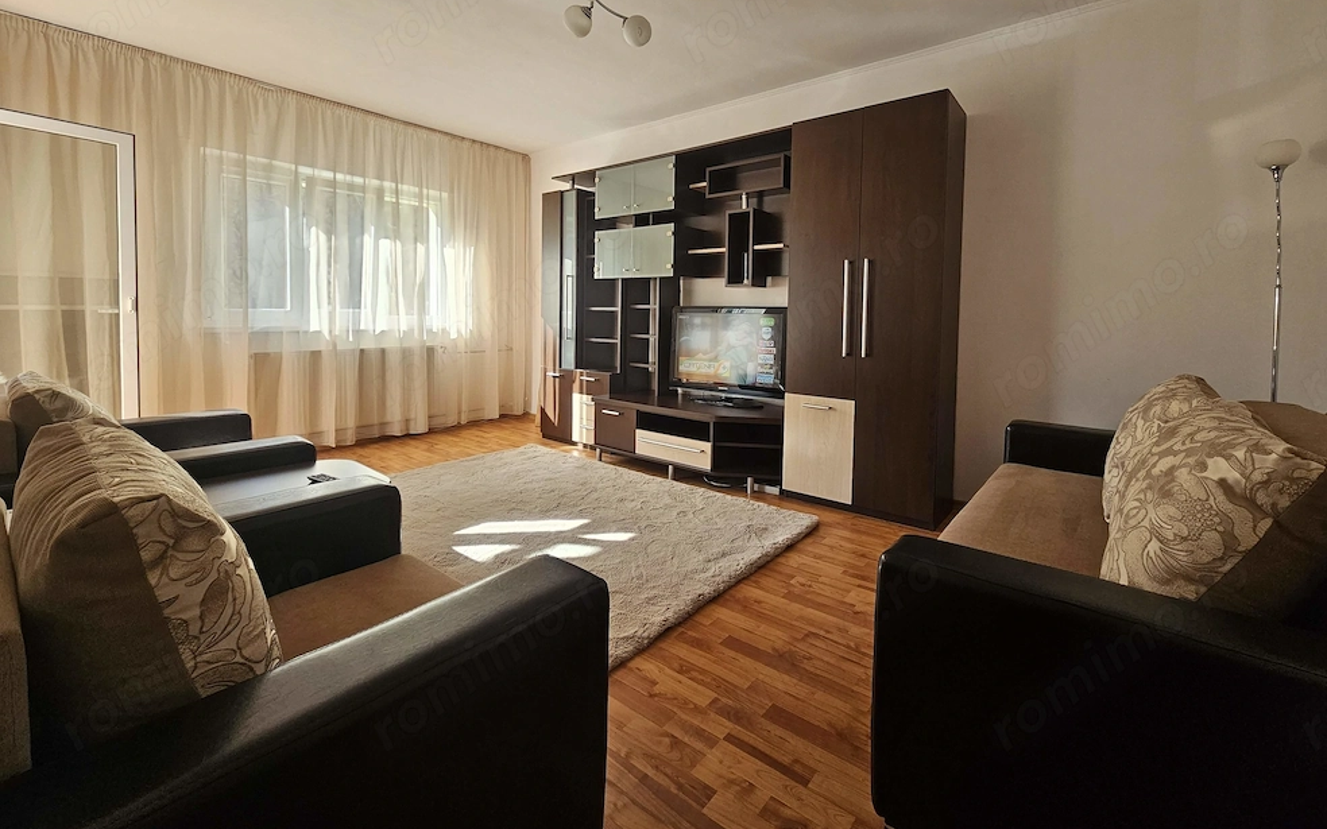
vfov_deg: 77.7
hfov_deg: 105.3
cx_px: 664
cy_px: 329
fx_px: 506
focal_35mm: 14
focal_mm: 2.2
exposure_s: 1/100
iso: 64
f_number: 2.2
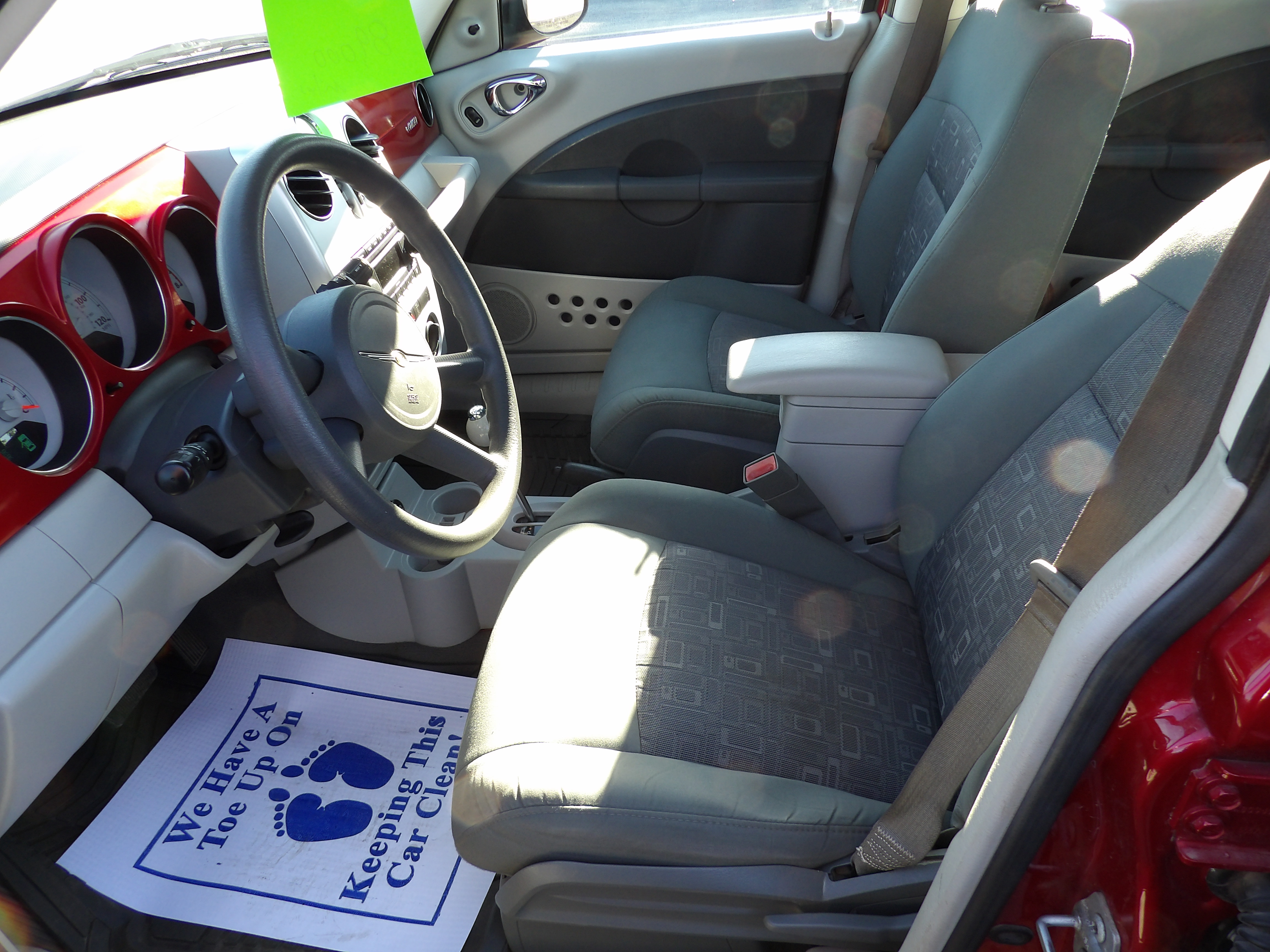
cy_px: 476
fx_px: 881
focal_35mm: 24
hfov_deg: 71.6
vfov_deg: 56.8
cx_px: 635
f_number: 3.2
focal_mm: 4.3
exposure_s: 1/64
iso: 100
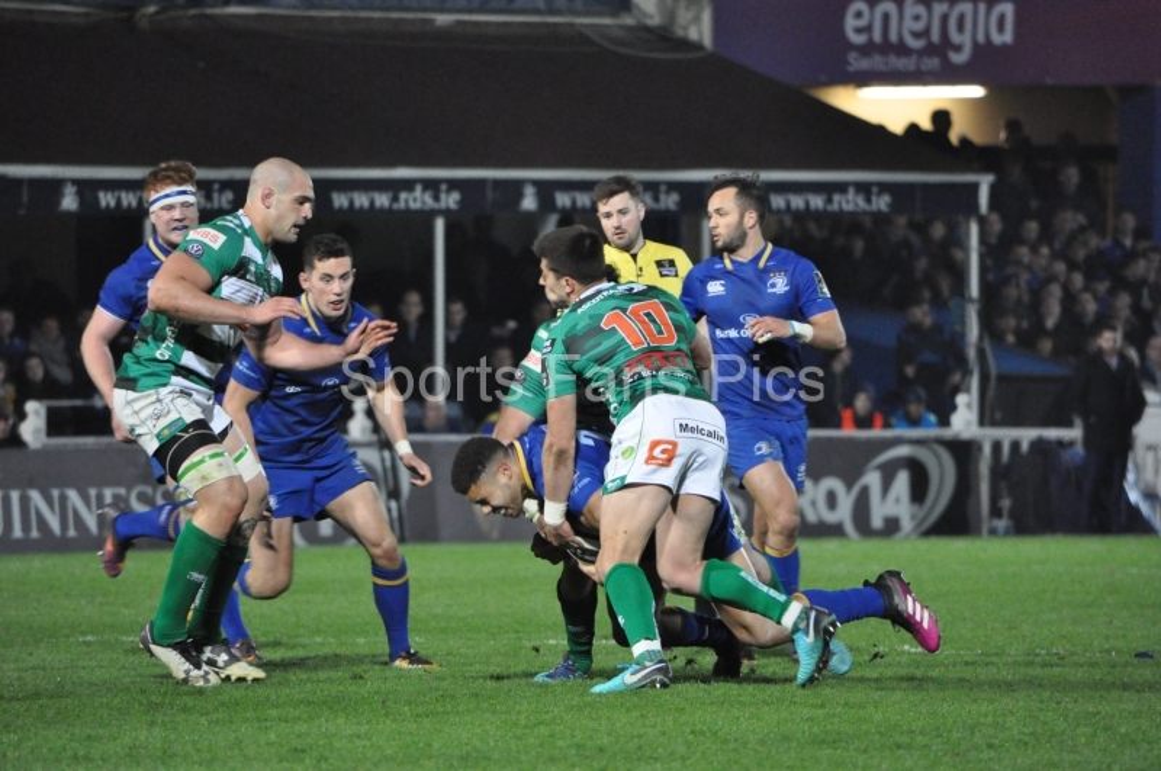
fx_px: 11593
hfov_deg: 5.7
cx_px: 580
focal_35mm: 360
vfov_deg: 3.8
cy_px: 386
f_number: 5.3
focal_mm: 240
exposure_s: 1/250
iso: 3200
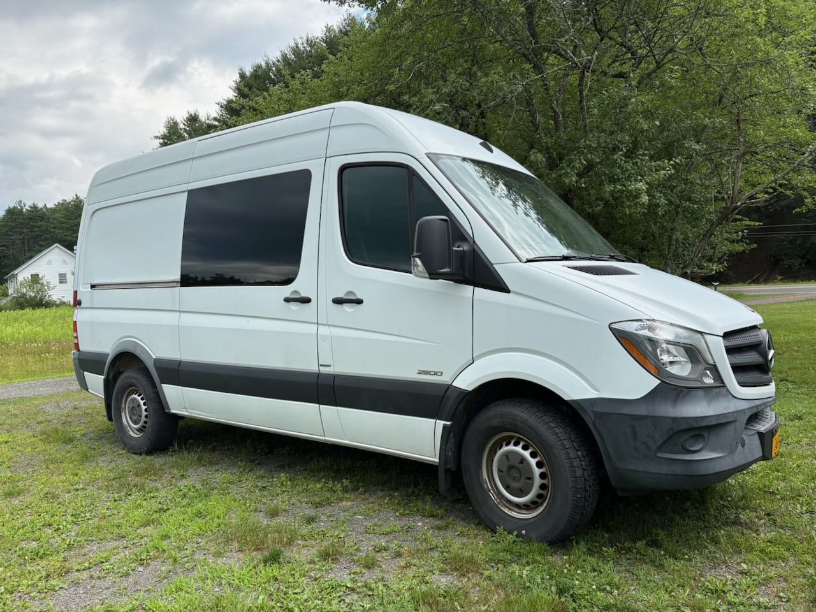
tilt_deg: -0.3
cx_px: 408
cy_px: 306
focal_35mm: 26
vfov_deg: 53.1
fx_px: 613
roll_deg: +3.7
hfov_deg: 67.3
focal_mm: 5.96
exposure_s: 1/1587
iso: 64
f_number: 1.6
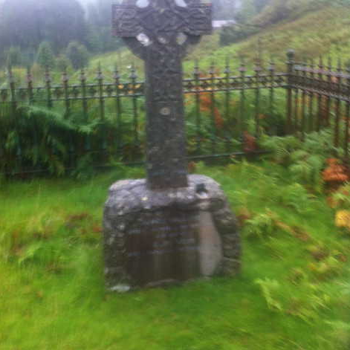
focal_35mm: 42
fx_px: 480
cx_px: 175
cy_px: 131
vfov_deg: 39.8
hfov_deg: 40.0
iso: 100
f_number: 2.8
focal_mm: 3.85
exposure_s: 1/15
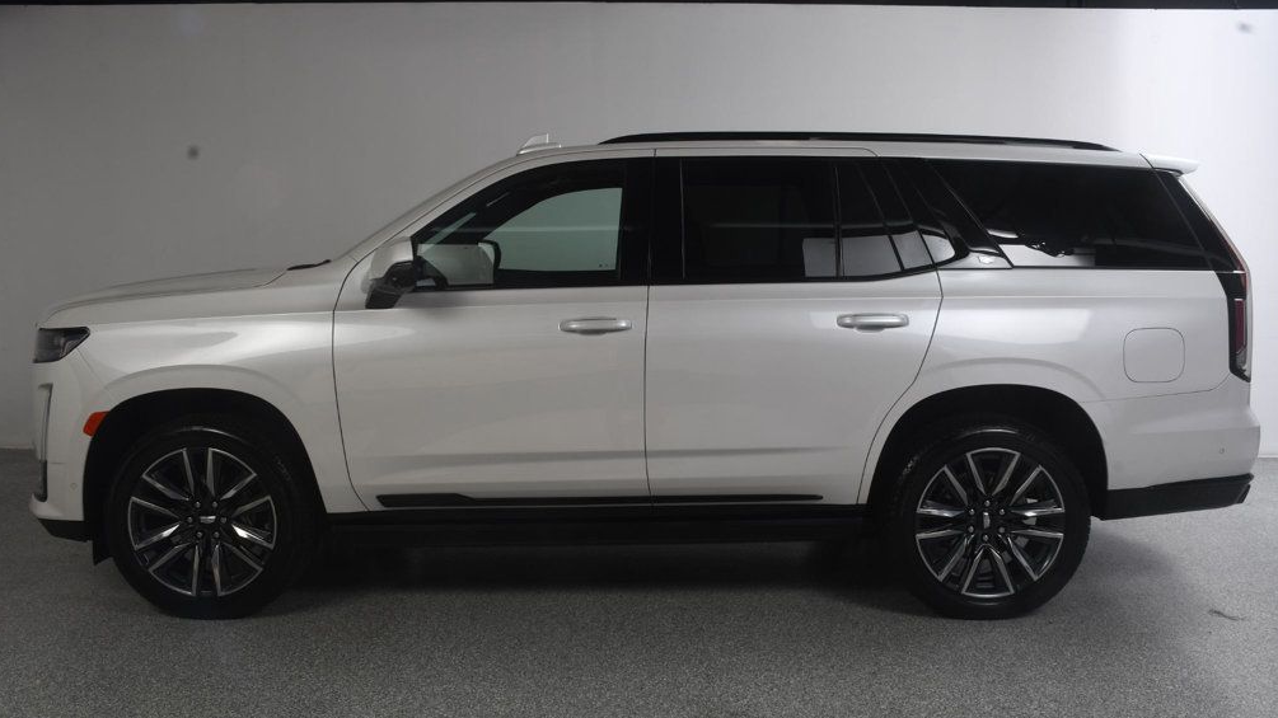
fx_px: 1084
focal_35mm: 32
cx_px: 638
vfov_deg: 36.7
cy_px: 347
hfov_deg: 61.0
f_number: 13
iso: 100
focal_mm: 20
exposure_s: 1/160
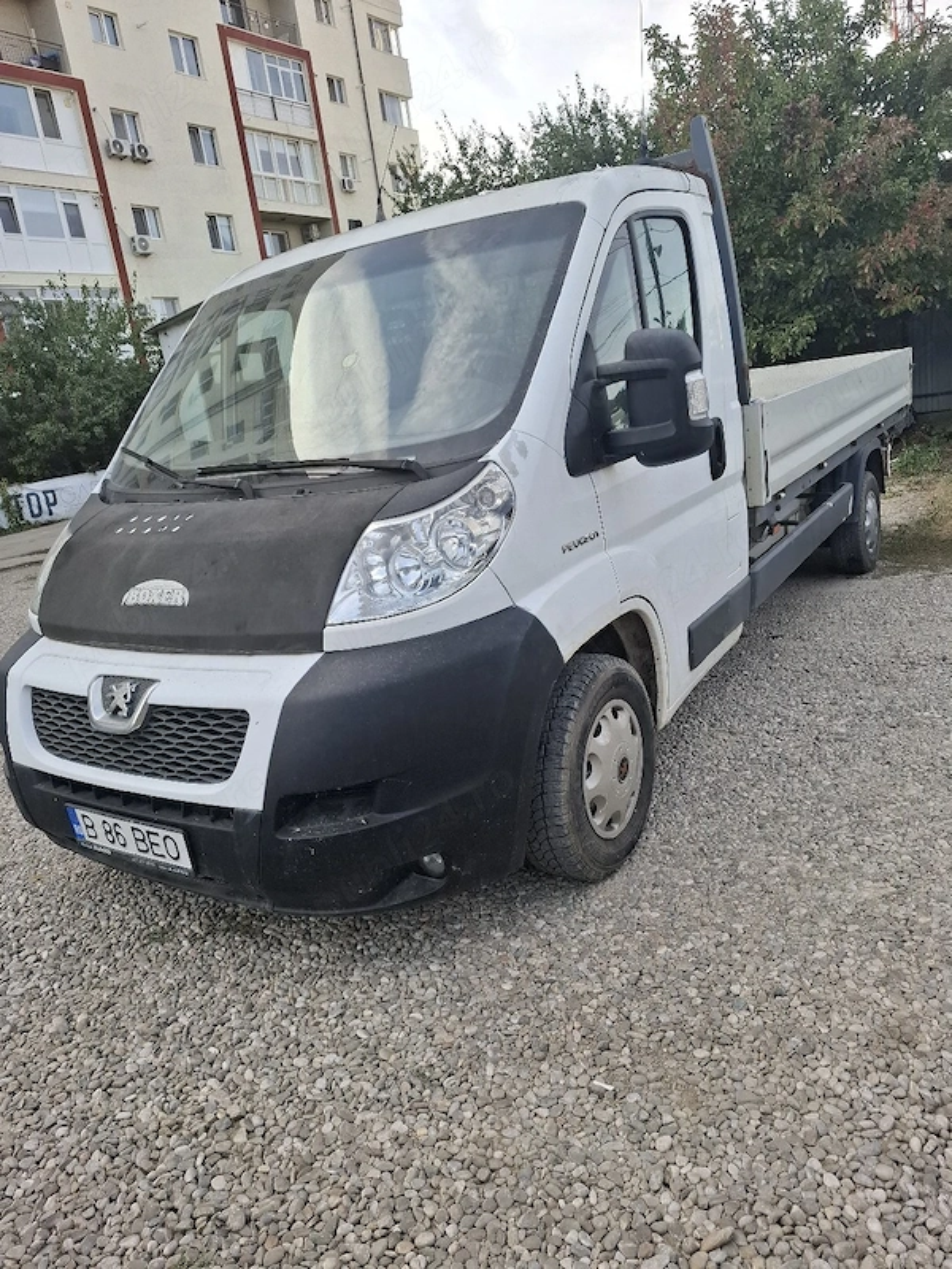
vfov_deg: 73.9
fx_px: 843
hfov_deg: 58.9
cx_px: 476
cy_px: 634
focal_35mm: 23
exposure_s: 1/625
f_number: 1.8
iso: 50
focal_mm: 5.54
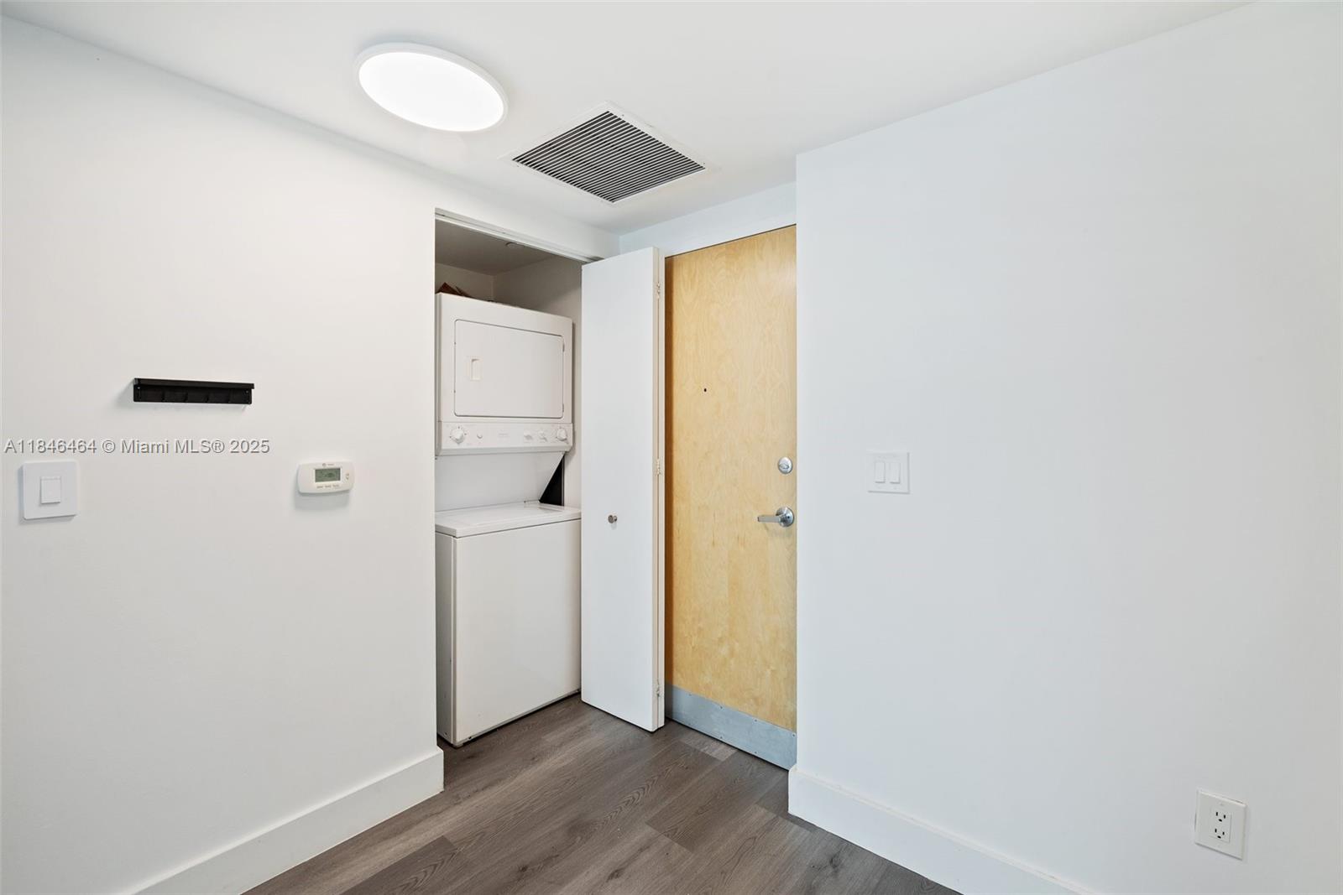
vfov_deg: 77.3
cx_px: 672
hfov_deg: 100.4
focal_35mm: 15
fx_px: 560
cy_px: 448
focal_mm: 15
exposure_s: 1/15
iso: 400
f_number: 8
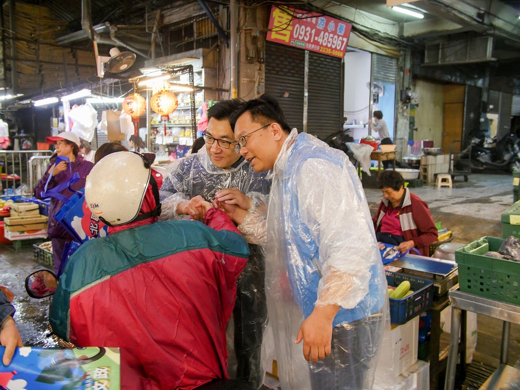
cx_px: 260
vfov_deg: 46.8
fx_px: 451
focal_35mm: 30
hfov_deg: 60.0
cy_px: 195
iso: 1600
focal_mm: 15
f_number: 2.8
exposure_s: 1/50
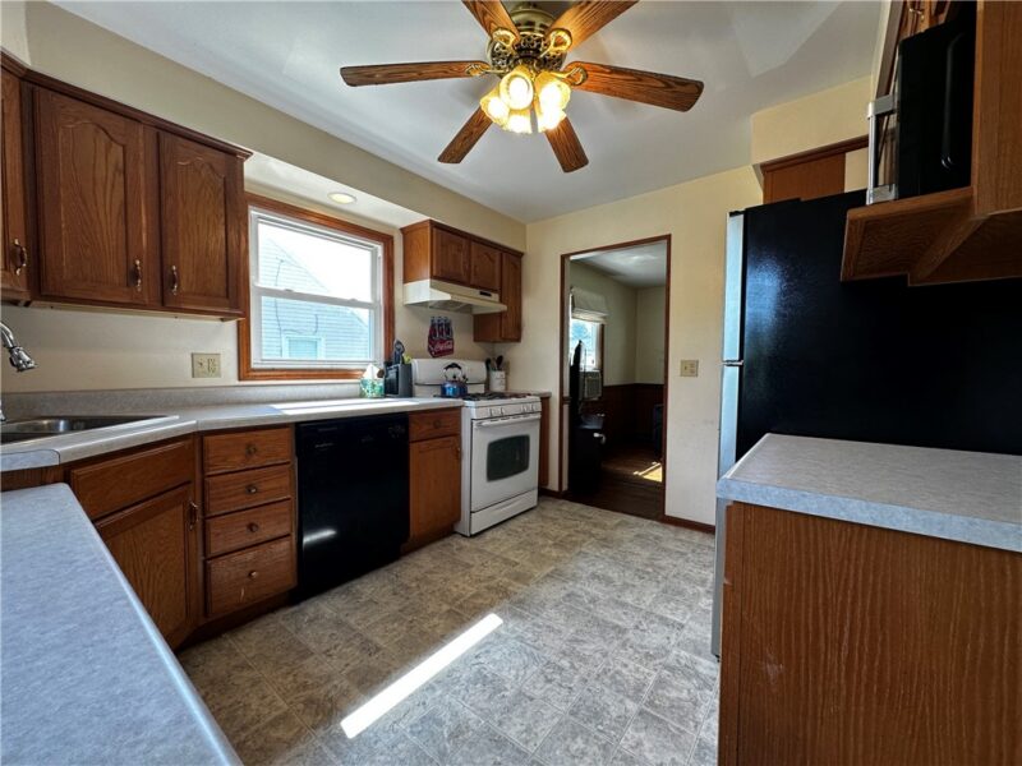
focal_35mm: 14
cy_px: 383
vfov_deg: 85.7
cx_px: 511
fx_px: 413
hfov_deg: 102.1
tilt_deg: -2.3
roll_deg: +0.2
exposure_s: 1/120
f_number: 2.2
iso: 80
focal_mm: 2.22
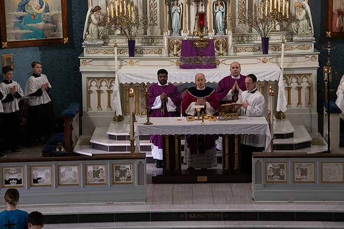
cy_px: 114
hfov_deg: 15.2
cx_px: 172
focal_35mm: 135
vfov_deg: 10.2
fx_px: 1290
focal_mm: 135
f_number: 9
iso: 4000
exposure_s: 1/100
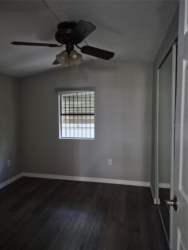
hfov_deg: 58.9
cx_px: 94
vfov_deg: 73.9
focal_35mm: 23
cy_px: 125
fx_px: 167
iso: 1600
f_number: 1.8
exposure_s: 1/60
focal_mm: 5.4
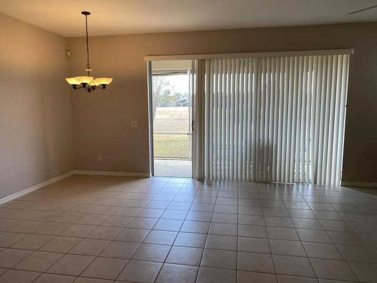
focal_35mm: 26
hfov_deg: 67.3
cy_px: 142
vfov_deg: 53.1
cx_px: 188
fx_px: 283
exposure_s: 1/120
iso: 80
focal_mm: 4.25
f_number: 1.8
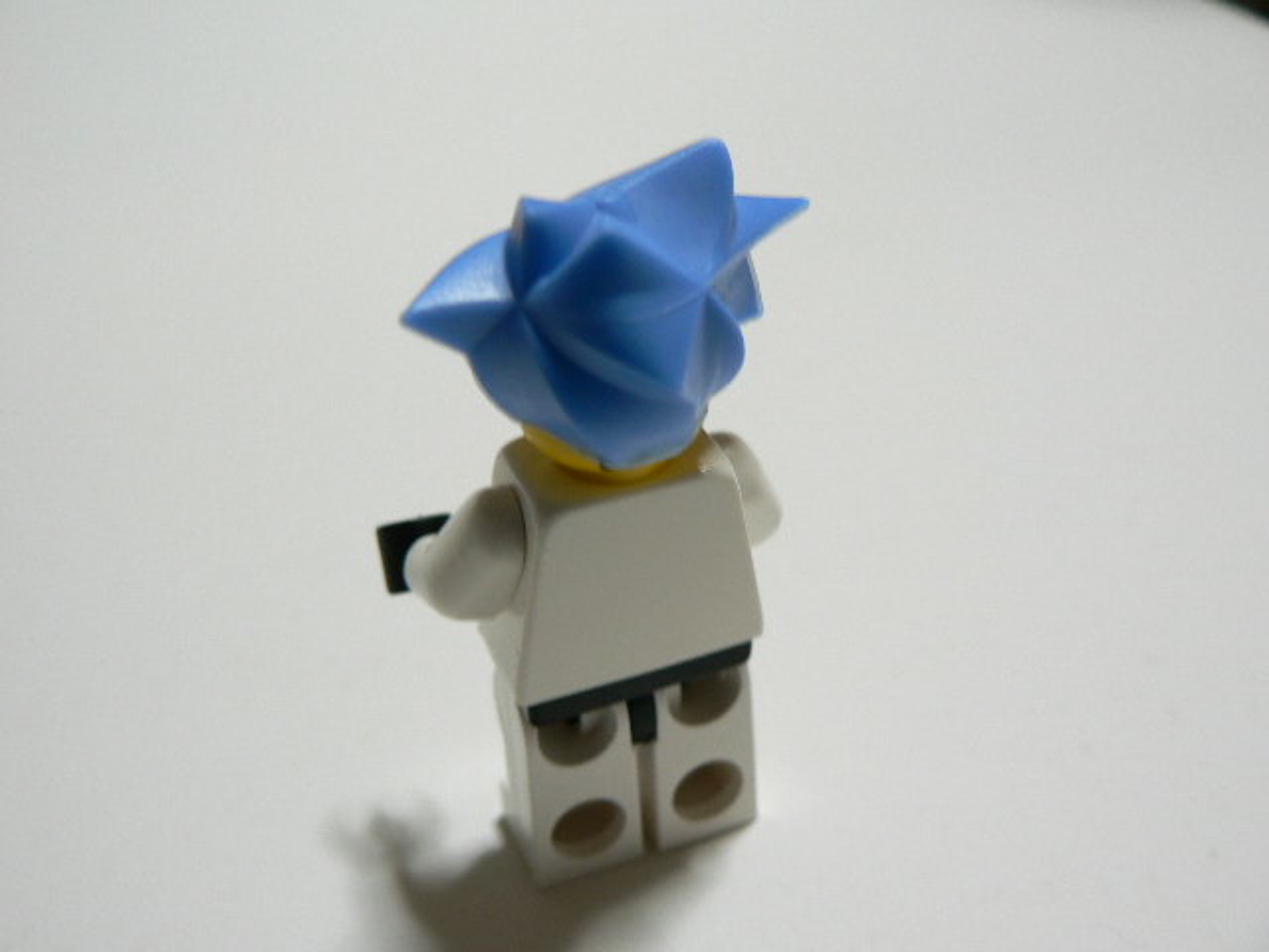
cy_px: 476
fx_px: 1320
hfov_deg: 51.4
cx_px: 634
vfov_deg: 39.7
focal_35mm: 36
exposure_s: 1/15
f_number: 2.8
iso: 100
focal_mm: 6
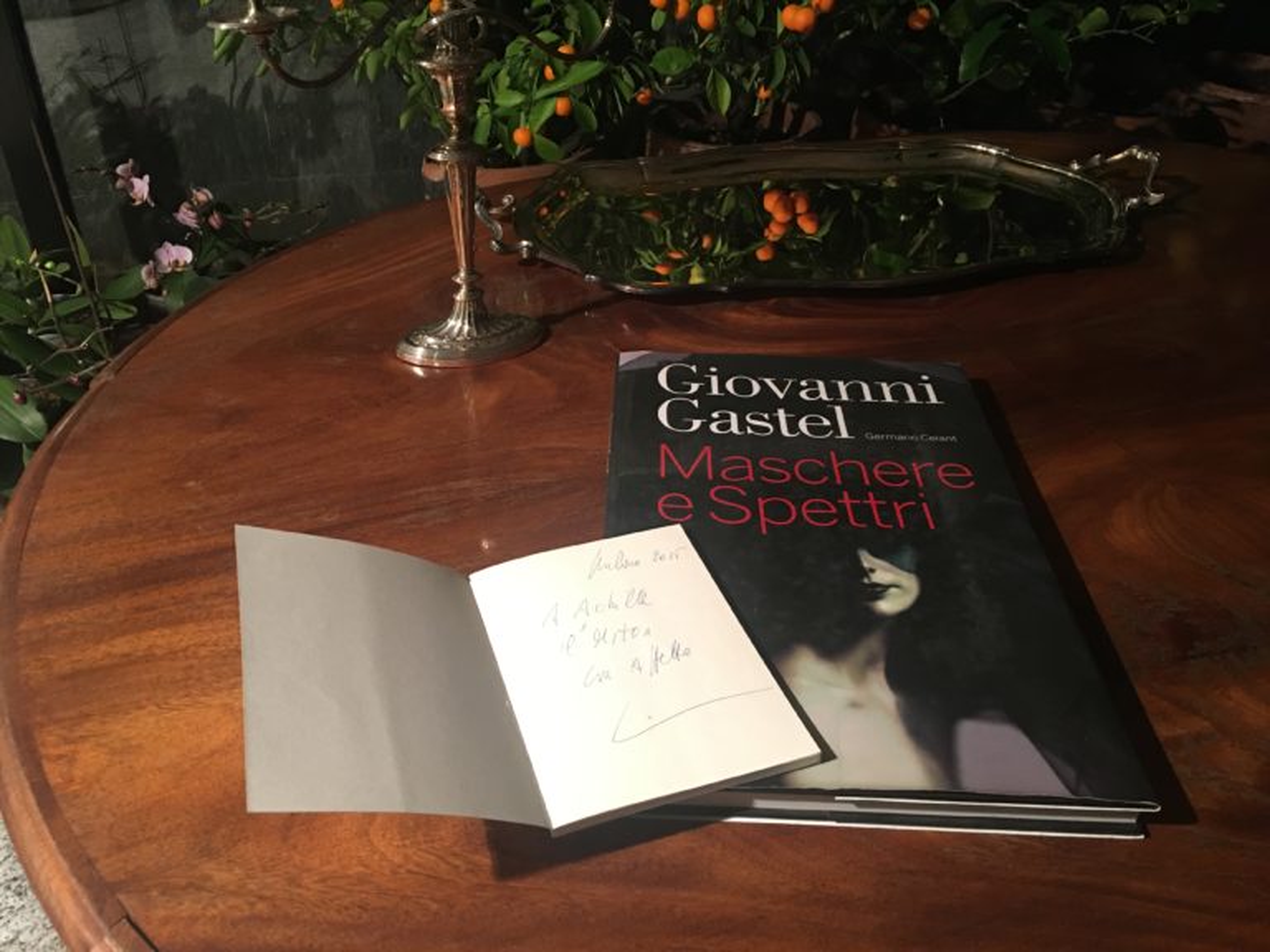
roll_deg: -2.0
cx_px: 635
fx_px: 1064
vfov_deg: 48.2
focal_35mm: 29
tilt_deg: -34.0
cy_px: 476
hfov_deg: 61.7
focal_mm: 4.15
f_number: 2.2
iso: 100
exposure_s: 1/10
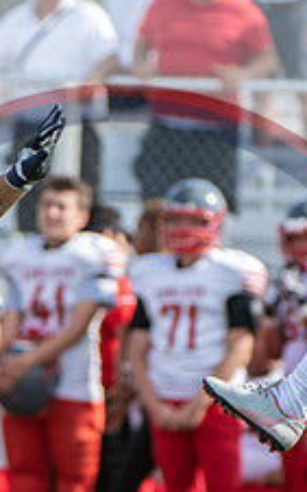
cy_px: 330
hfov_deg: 1.2
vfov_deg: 1.9
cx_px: -85
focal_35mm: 1080
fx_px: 14476
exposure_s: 1/1000
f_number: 4
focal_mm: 280
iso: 140
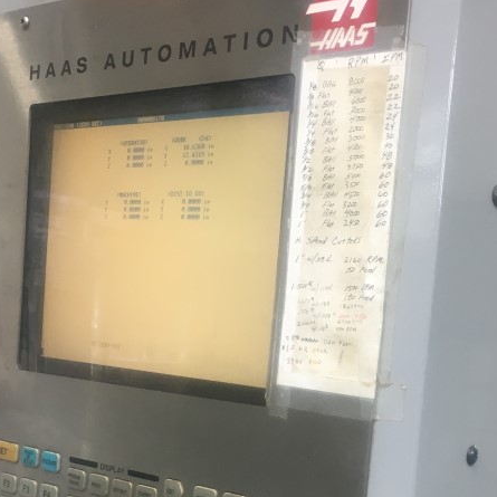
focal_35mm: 59
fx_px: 958
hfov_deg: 29.0
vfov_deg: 28.4
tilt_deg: -4.3
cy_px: 409
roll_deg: -3.6
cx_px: 306
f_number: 2.2
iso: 64
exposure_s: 1/30
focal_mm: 4.15
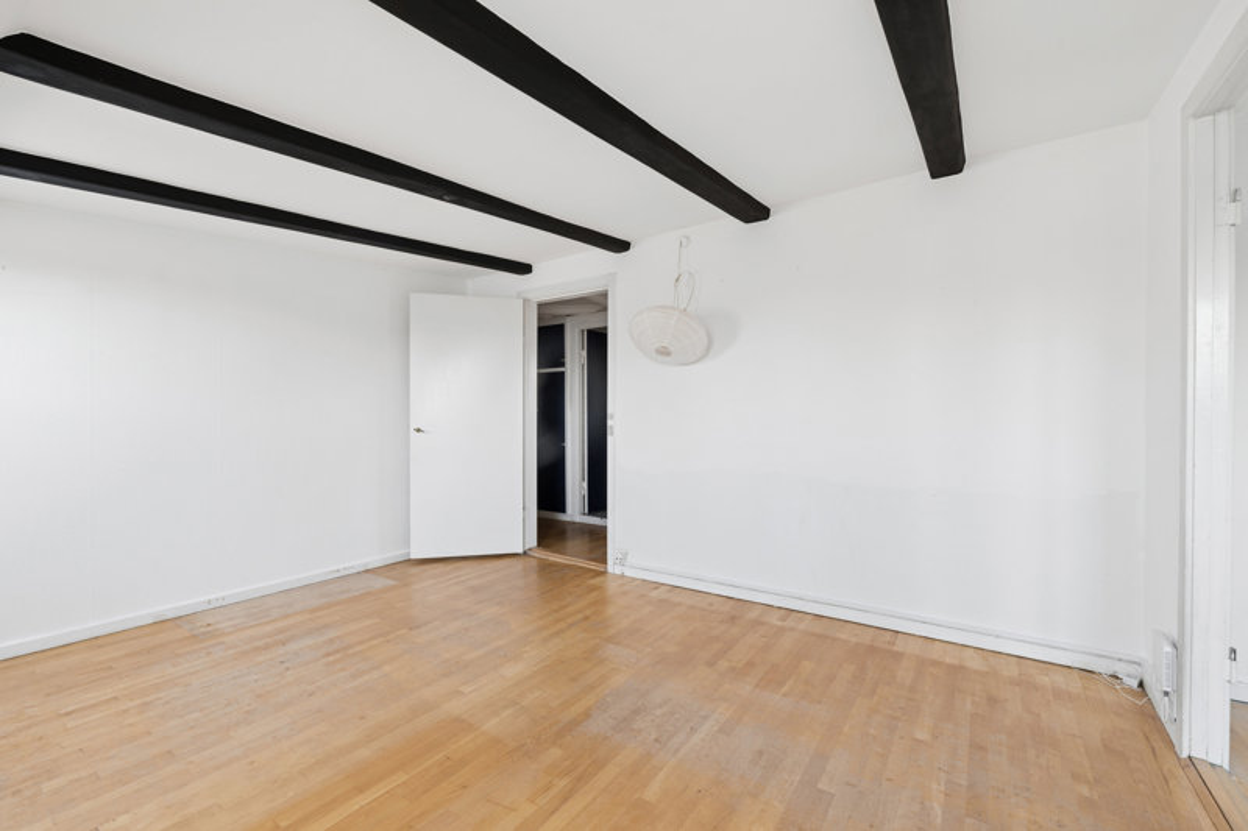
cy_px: 416
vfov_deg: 77.3
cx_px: 624
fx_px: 520
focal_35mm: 15
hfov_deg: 100.4
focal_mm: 15
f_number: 9
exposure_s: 1/15
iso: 200
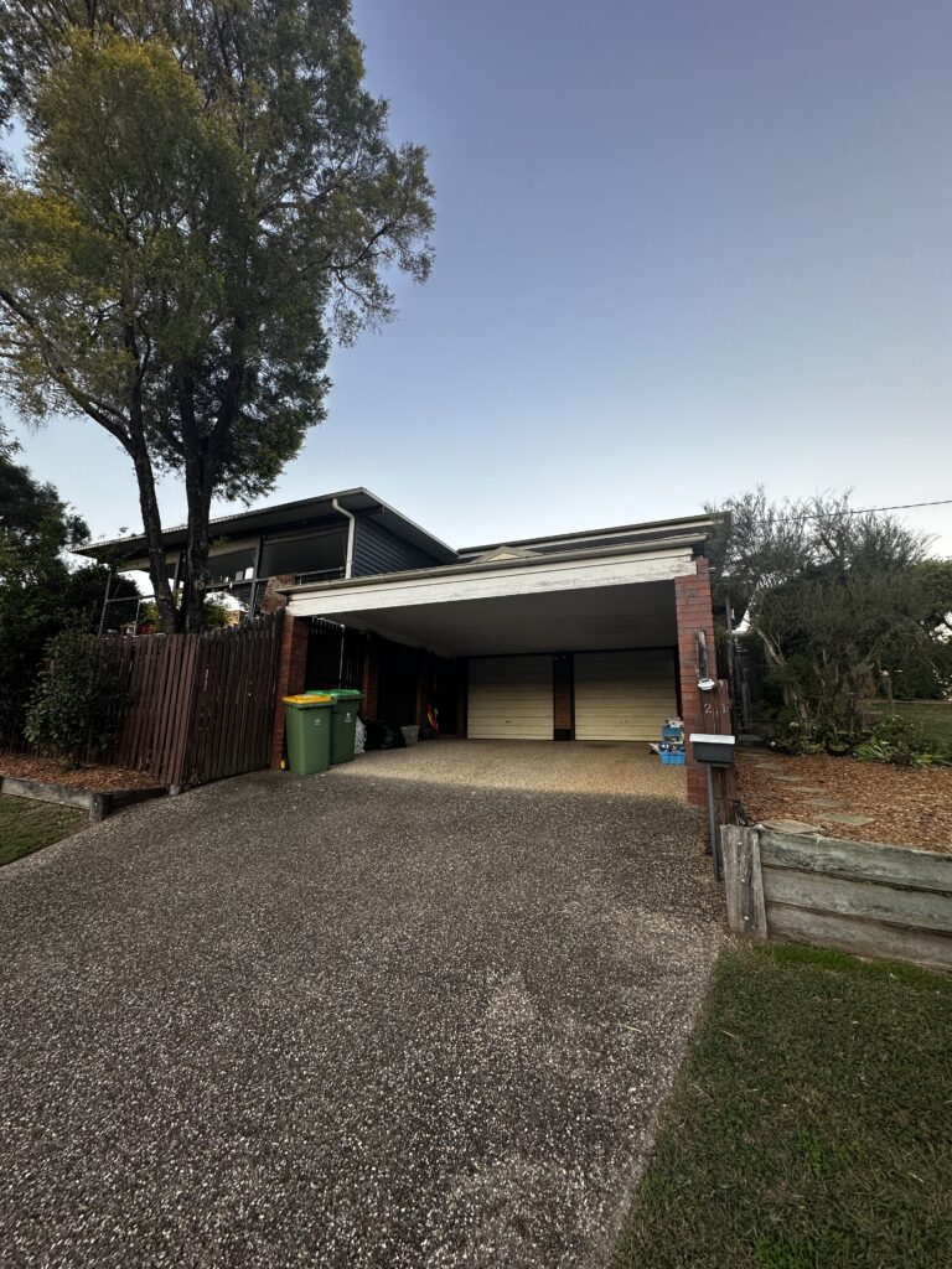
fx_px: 513
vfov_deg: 102.1
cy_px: 634
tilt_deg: +12.0
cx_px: 476
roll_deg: -1.6
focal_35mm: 14
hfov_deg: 85.7
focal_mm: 2.22
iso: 64
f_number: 2.2
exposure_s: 1/99
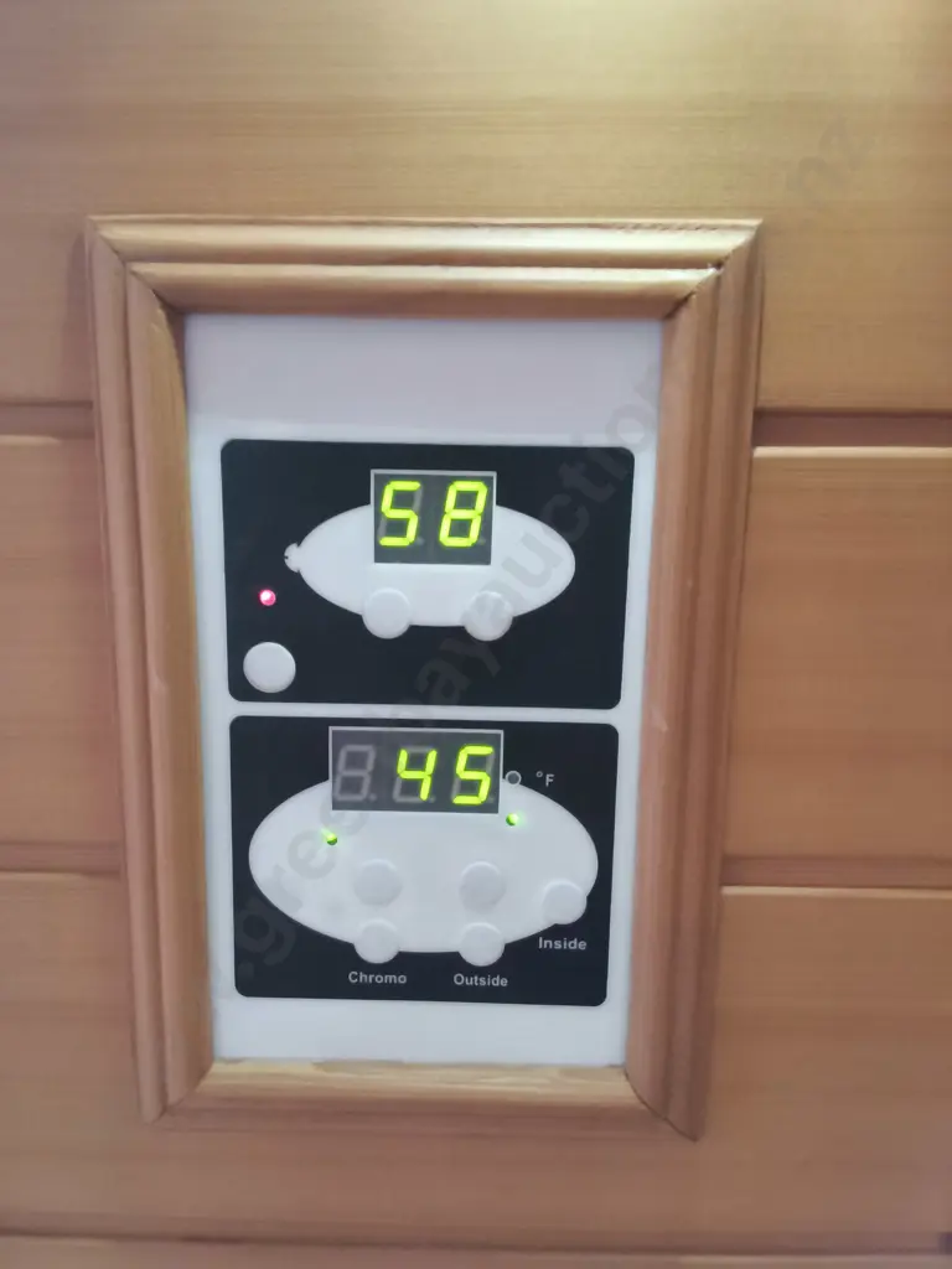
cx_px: 476
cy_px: 634
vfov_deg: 65.3
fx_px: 990
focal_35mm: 27
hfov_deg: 51.4
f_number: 2
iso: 640
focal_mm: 2.87
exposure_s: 1/24
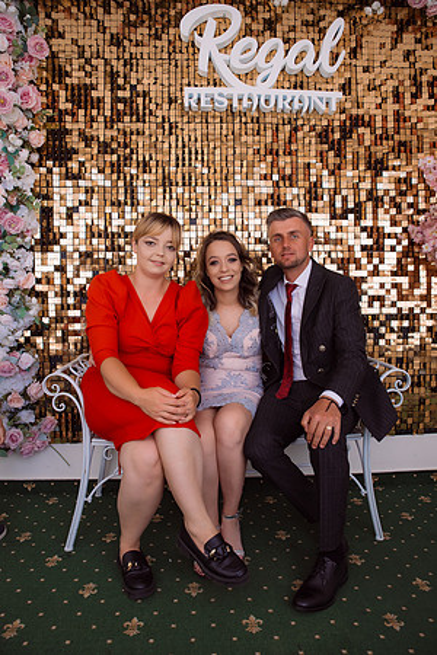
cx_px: 218
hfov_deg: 53.1
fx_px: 437
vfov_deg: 73.7
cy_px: 328
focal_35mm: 24
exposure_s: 1/250
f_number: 5
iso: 640
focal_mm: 24
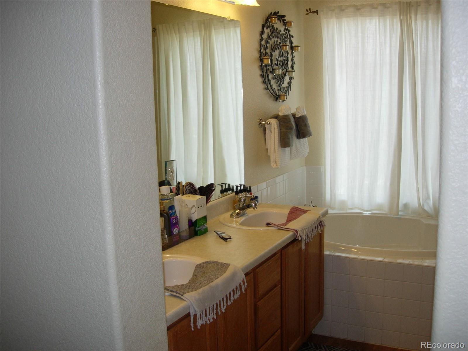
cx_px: 234
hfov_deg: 49.0
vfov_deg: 37.7
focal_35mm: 38
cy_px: 176
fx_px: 514
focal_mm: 7.8
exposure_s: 1/148
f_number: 2.8
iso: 79
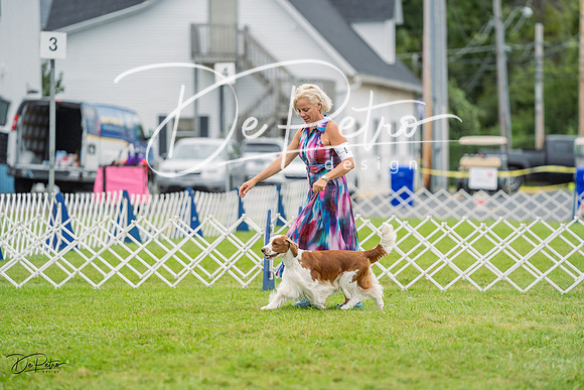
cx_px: 292
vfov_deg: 6.9
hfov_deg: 10.3
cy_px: 195
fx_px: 3245
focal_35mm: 200
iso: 400
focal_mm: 200
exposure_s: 1/1250
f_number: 3.5
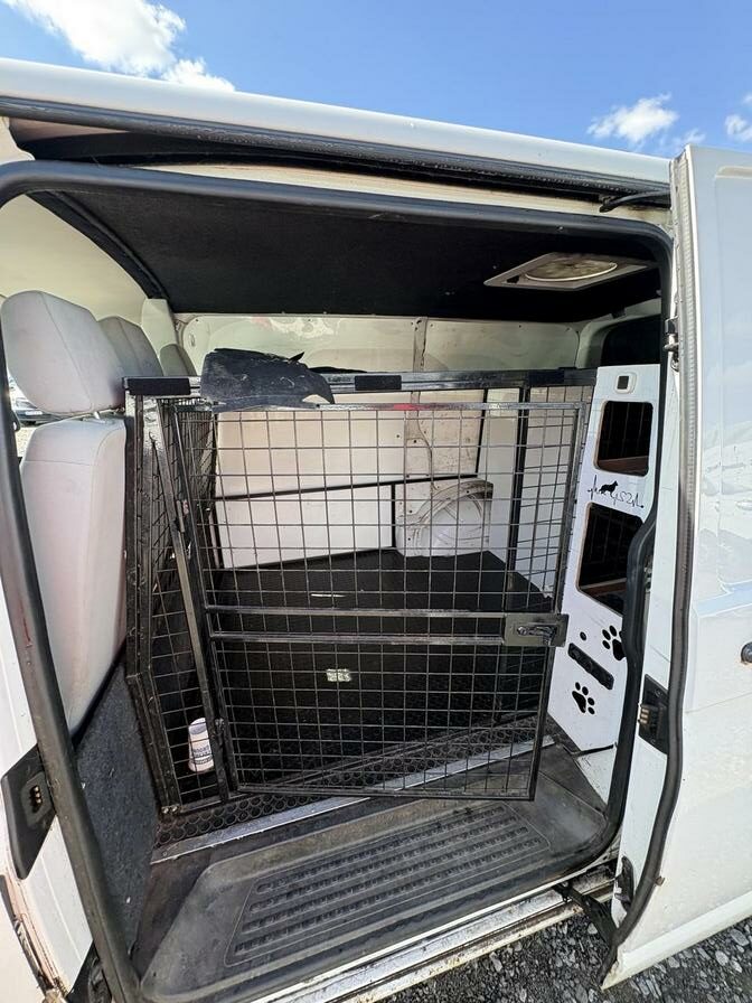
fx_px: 406
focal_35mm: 14
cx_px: 376
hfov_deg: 85.7
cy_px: 502
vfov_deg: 102.1
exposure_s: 1/143
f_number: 2.2
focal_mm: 2.22
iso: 64
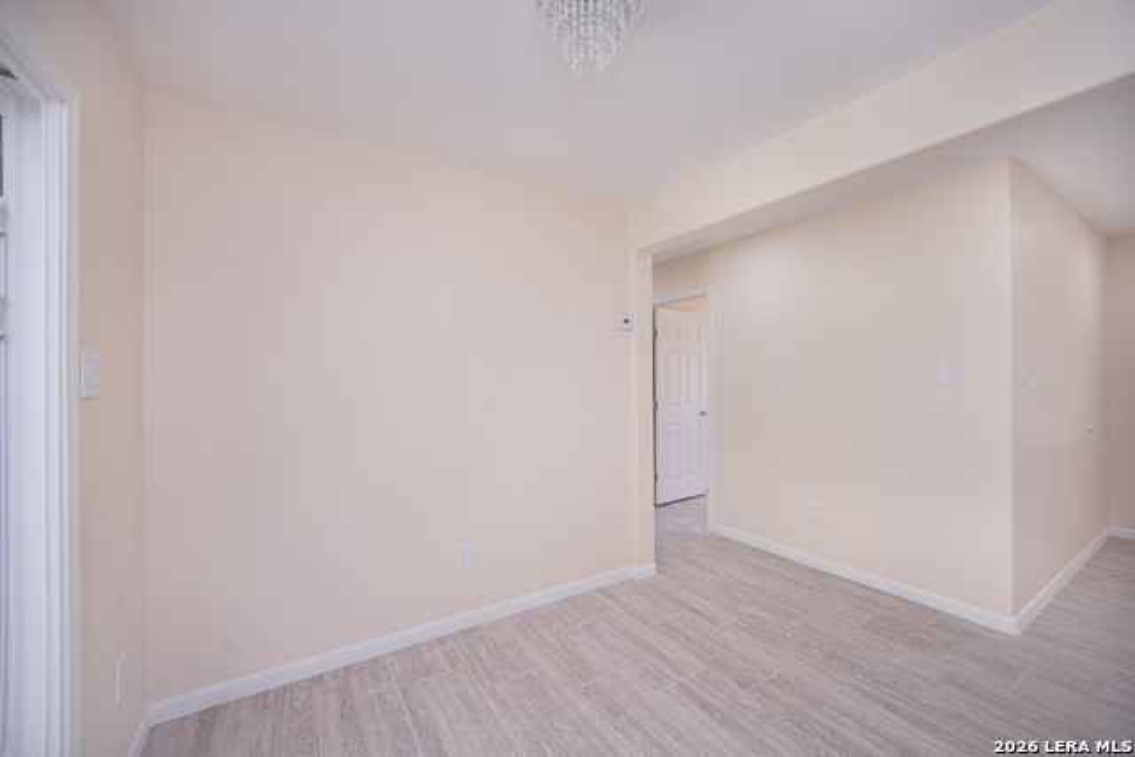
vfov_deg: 81.2
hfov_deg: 104.2
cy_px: 378
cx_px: 568
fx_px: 441
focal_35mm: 14
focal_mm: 9
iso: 500
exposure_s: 1/40
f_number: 6.4
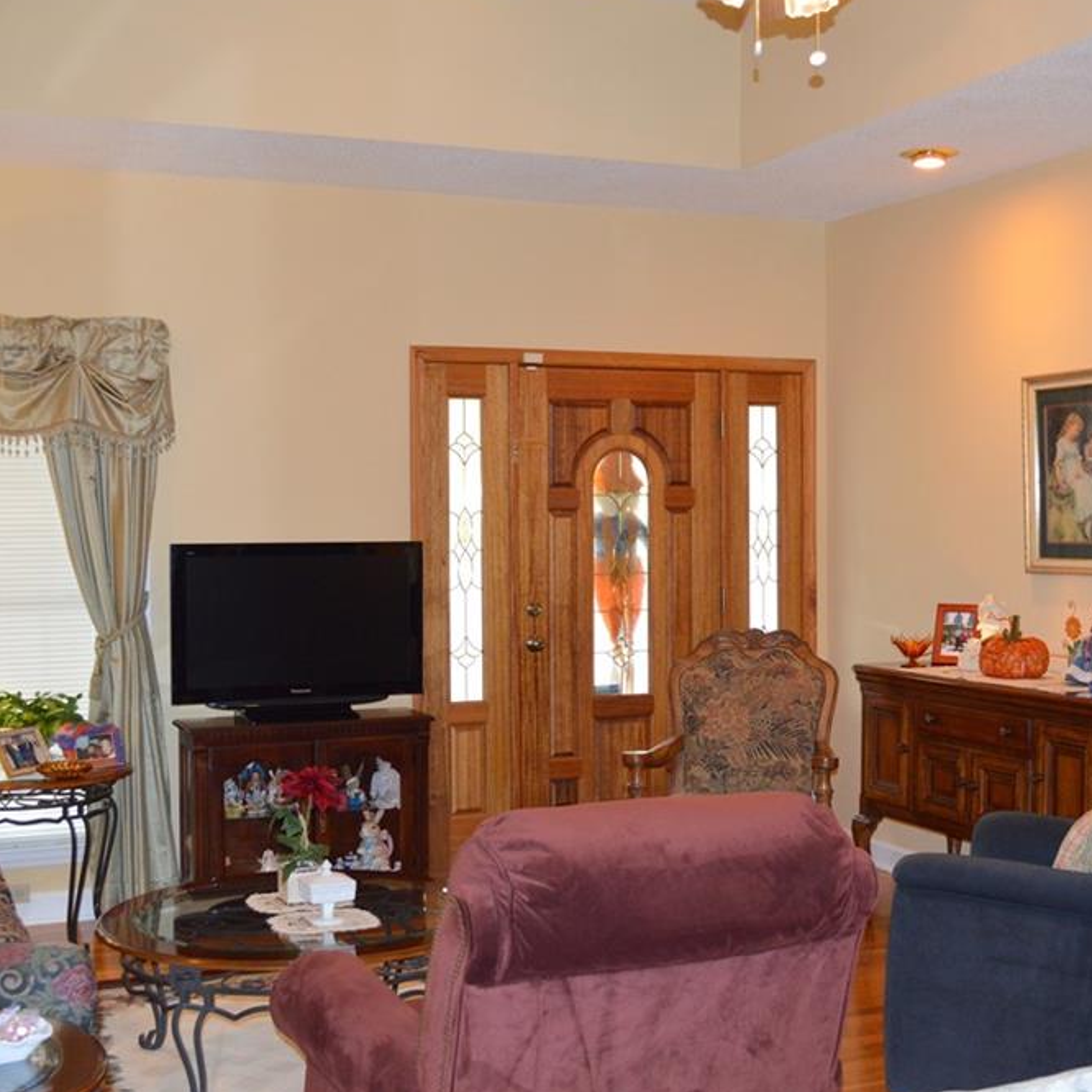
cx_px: 602
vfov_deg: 36.1
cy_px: 543
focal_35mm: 47
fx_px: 1677
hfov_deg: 36.0
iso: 1000
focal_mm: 24
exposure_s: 1/60
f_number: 4
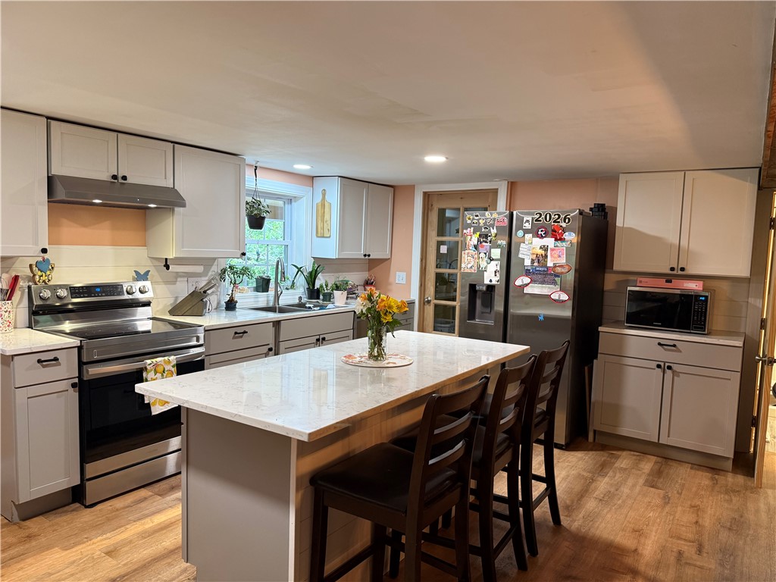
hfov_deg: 71.6
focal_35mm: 24
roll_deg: -1.5
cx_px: 388
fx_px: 538
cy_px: 291
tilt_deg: -3.9
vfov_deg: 56.8
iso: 200
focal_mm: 6.76
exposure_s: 1/60
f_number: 1.78
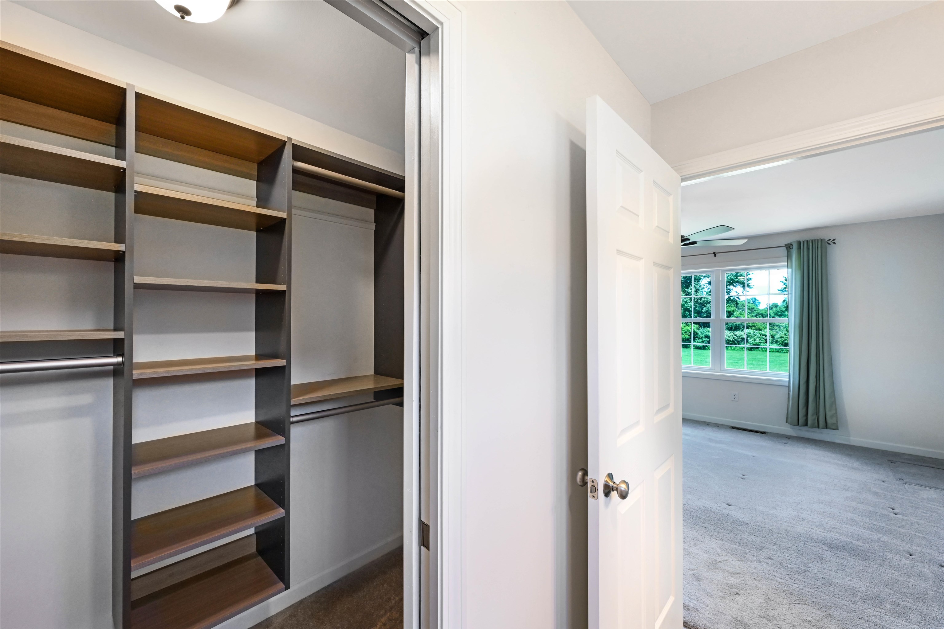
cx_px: 472
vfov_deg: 81.2
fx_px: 367
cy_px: 314
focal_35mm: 14
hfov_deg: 104.3
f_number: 14
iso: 1000
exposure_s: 1/100
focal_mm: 14
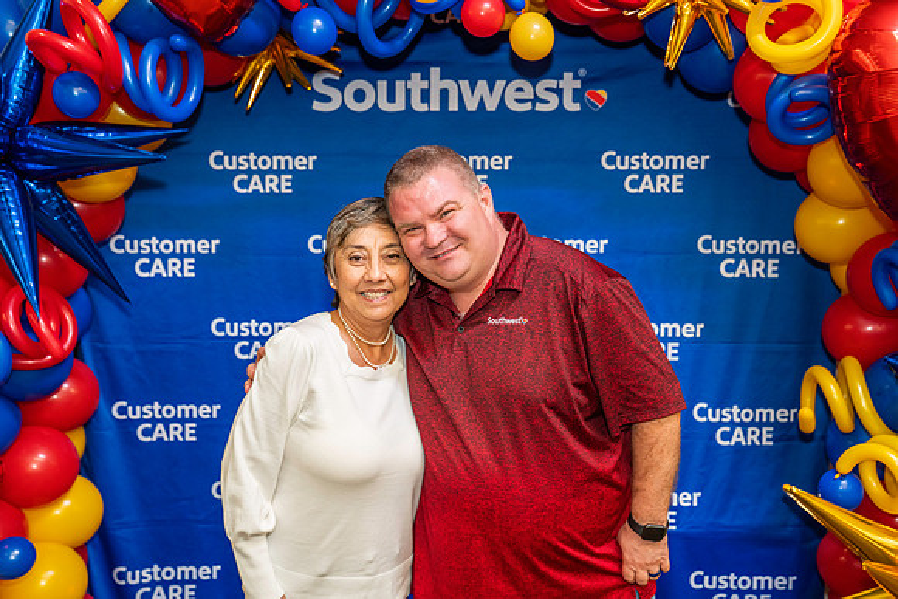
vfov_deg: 30.2
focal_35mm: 44
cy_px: 300
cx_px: 449
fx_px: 1110
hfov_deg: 44.1
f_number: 4
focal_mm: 44
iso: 2000
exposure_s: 1/160
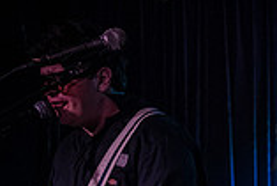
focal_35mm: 129
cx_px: 510
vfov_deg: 10.5
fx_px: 993
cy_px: 226
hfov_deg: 14.0
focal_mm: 35
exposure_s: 1/320
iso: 16000
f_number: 3.2
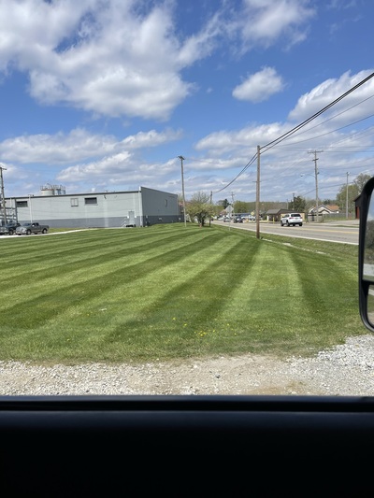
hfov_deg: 53.1
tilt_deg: -5.3
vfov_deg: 67.3
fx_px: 374
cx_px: 187
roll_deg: +2.8
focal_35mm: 26
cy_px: 249
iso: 32
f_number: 1.6
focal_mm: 5.1
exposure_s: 1/4717
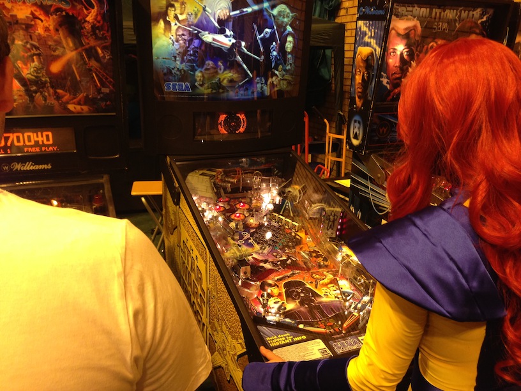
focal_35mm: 33
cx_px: 260
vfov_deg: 42.9
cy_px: 196
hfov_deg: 55.4
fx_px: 497
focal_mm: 4.12
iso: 100
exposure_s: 1/20
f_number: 2.4
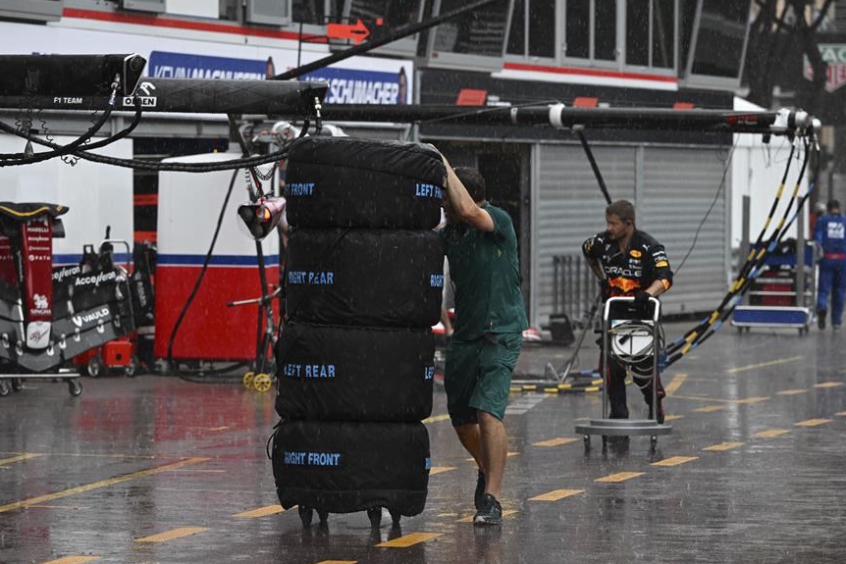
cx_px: 397
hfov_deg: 10.2
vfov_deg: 6.8
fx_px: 4747
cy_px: 307
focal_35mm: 202
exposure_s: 1/500
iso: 900
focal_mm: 170
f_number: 5.6
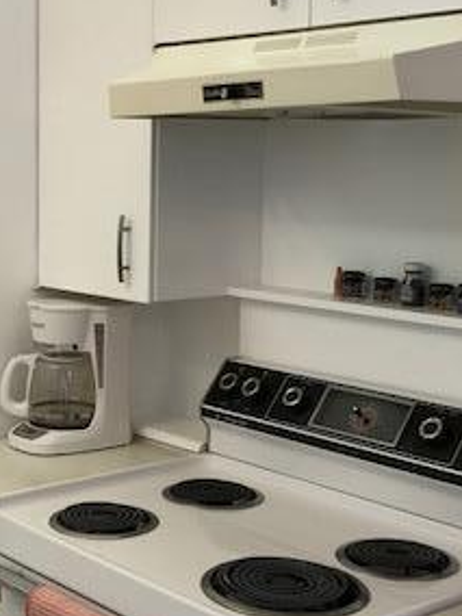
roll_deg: -0.6
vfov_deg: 30.7
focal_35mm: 63
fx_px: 1121
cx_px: 100
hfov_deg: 23.0
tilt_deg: -6.1
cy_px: 301
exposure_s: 1/120
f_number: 1.8
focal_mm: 3.99
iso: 32
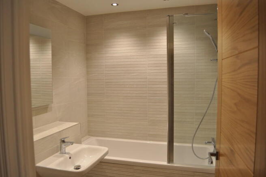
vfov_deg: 47.8
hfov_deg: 67.4
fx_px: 199
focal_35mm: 27
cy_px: 88
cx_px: 133
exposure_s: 1/80
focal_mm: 18
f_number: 4.5
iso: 400
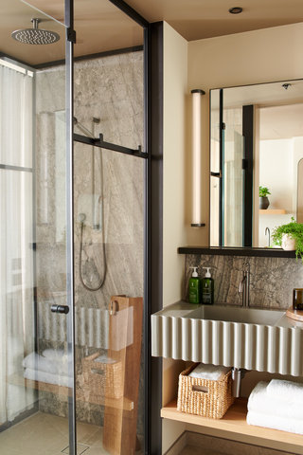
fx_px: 442
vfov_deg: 54.4
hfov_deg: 37.9
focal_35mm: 35
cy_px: 228
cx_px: 152
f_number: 5
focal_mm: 35
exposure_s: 1/1.3
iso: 400
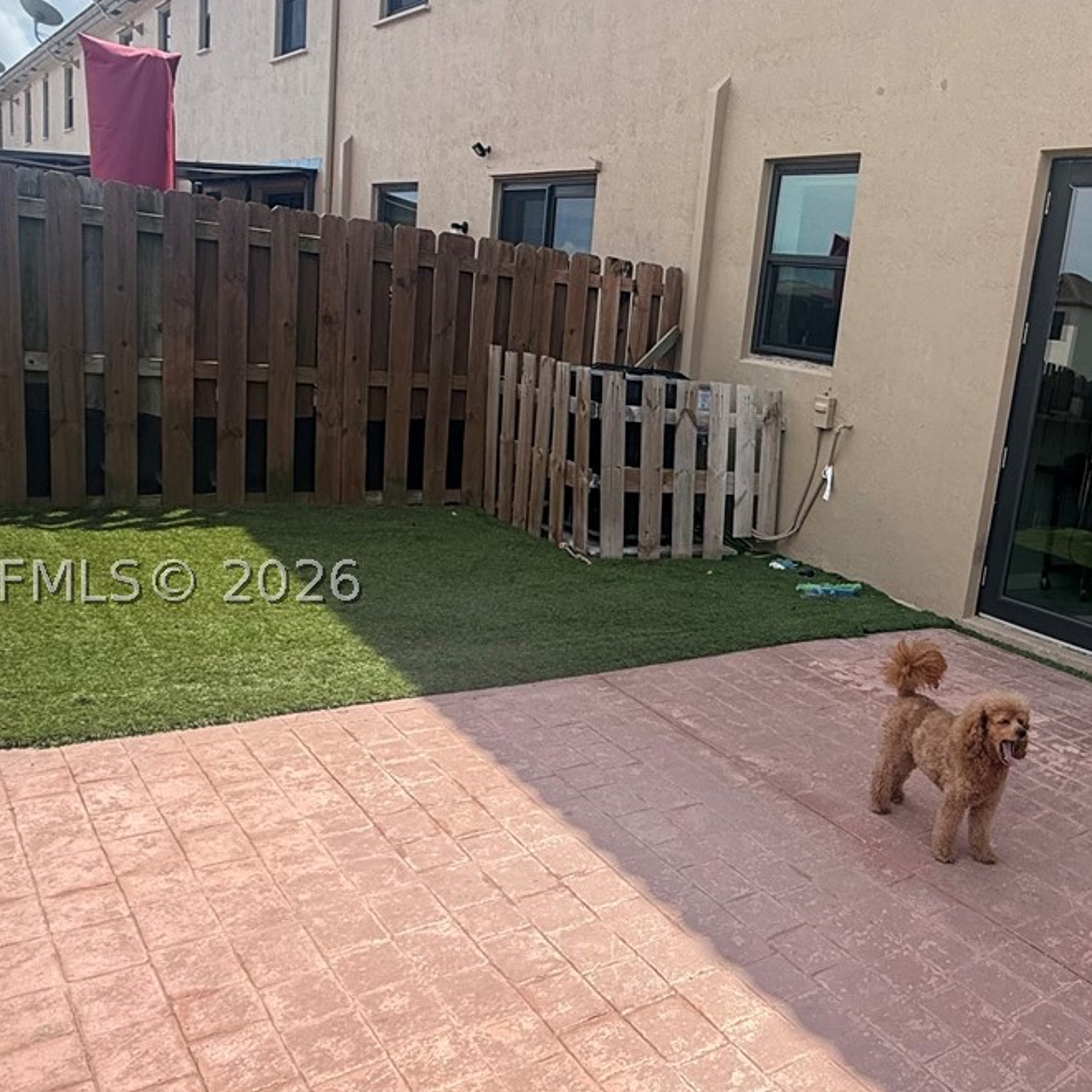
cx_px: 869
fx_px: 1071
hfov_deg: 50.8
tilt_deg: -10.8
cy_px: 581
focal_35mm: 30
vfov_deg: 54.0
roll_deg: -8.3
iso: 50
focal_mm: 2.22
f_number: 2.2
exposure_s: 1/1259
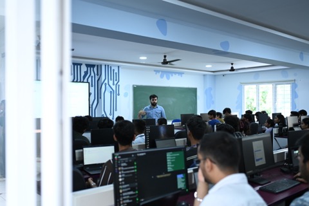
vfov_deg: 37.9
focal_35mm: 35
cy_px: 103
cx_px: 154
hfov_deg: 54.4
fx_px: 300
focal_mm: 35
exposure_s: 1/160
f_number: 2.2
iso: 640
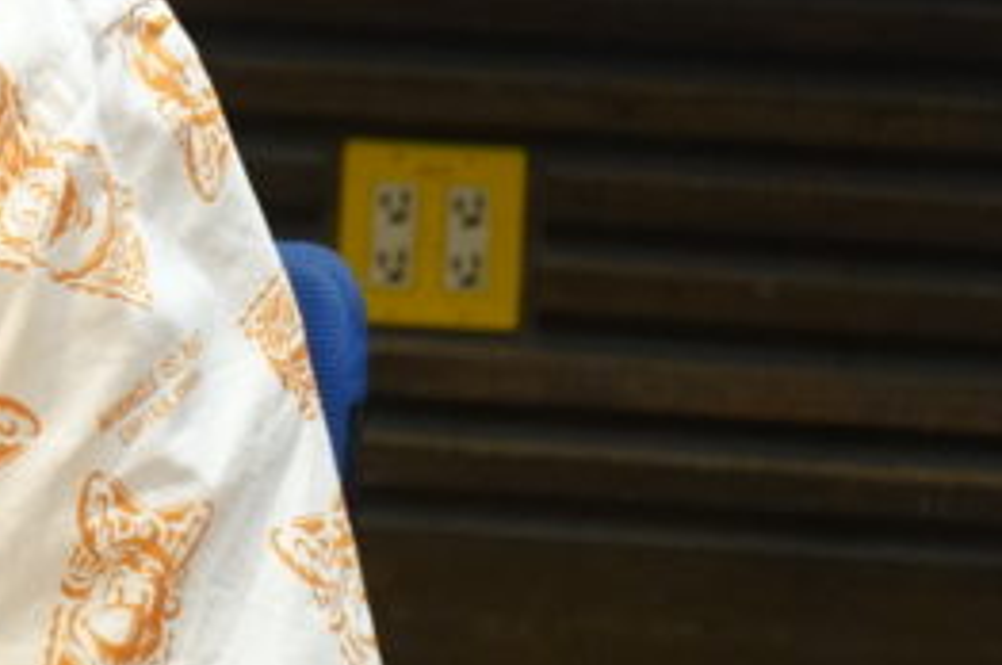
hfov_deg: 7.4
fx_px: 7617
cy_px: -323
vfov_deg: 5.0
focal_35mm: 274
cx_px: -673
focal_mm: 25.7
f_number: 3.5
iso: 800
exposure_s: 1/50
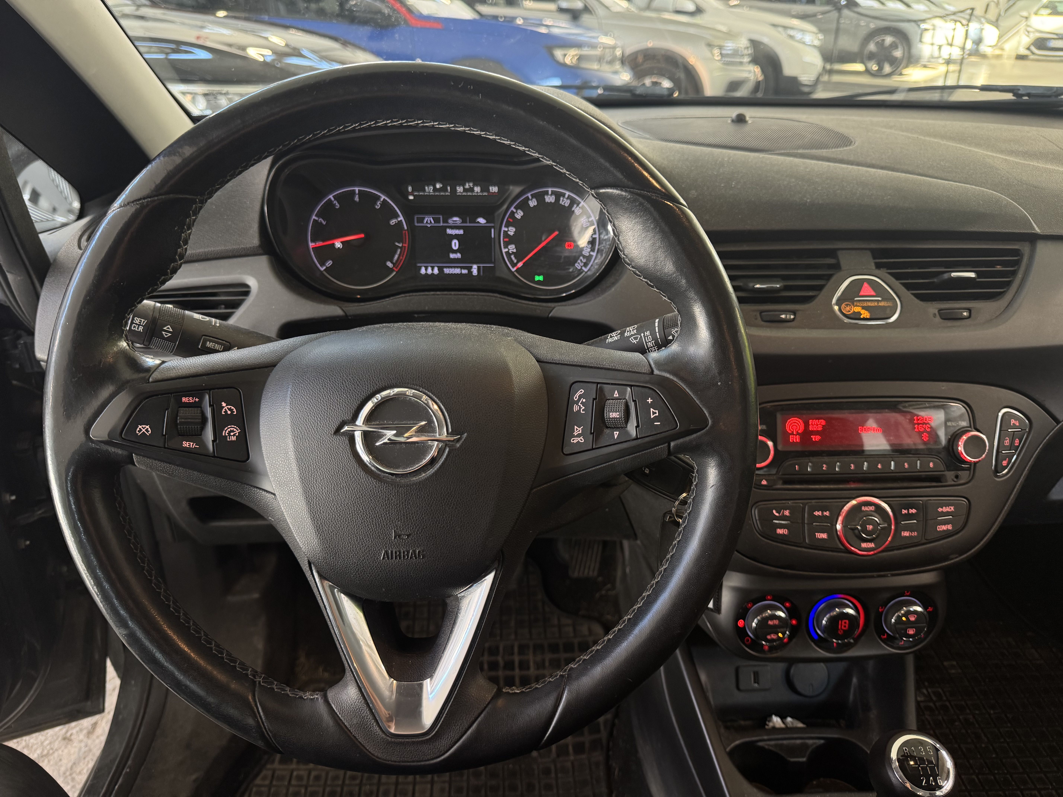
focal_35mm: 24
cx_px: 532
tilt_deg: -27.0
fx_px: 737
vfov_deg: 56.8
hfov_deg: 71.6
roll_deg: +0.1
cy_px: 398
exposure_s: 1/50
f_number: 1.78
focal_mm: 6.76
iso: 250
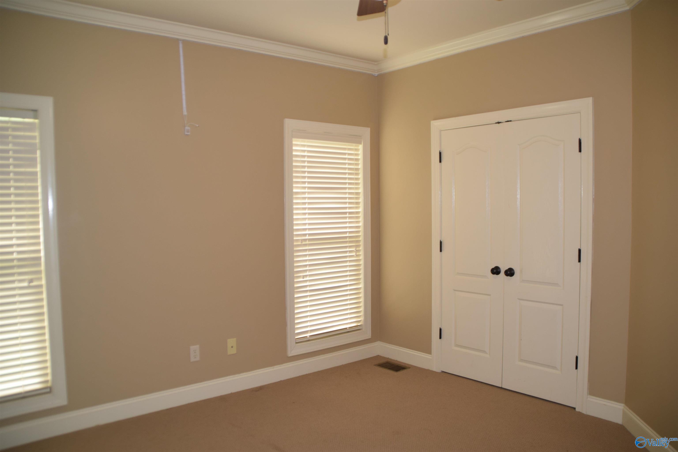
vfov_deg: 47.9
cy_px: 226
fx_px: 508
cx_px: 339
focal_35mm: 27
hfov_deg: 67.4
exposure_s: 1/60
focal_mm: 18
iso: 400
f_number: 4
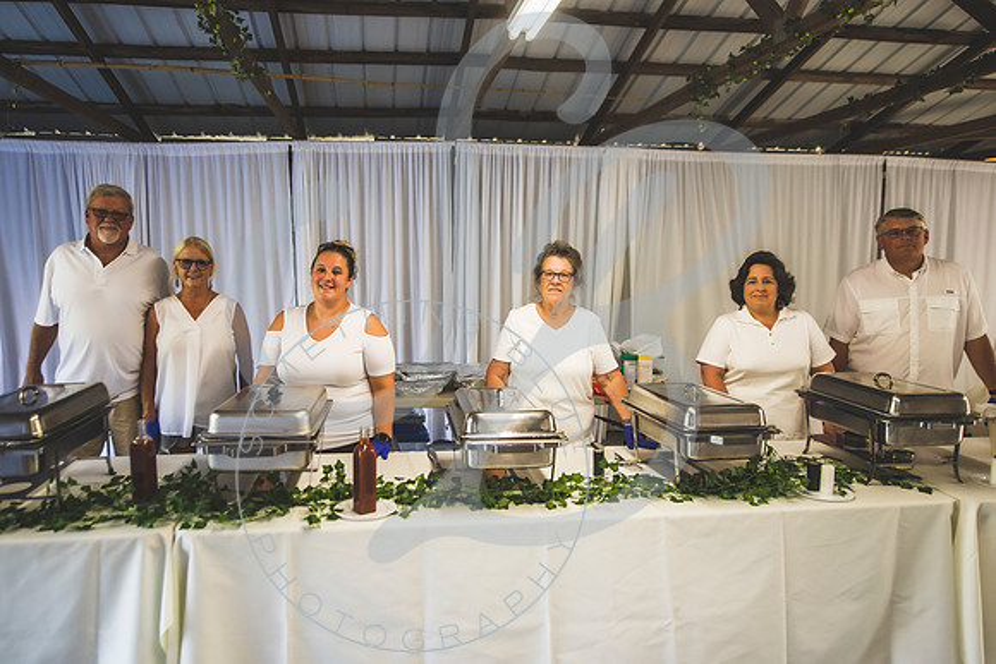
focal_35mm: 24
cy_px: 334
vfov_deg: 53.1
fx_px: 666
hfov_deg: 73.5
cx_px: 472
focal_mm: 22
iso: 320
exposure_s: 1/200
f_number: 2.8
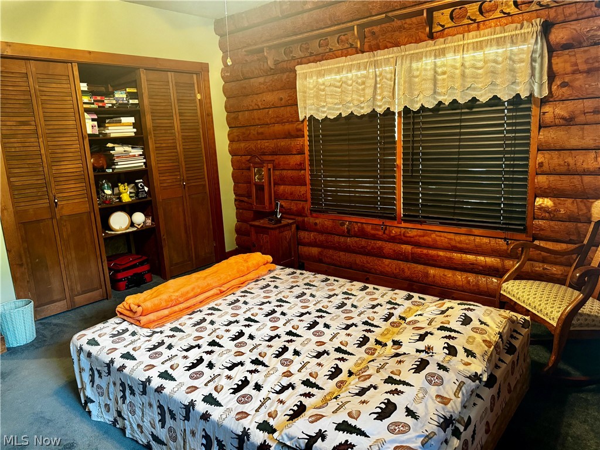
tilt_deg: -12.8
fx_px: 416
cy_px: 225
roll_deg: +3.1
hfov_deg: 71.6
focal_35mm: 24
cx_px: 300
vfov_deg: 56.8
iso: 500
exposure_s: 1/60
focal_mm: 6.76
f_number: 1.78
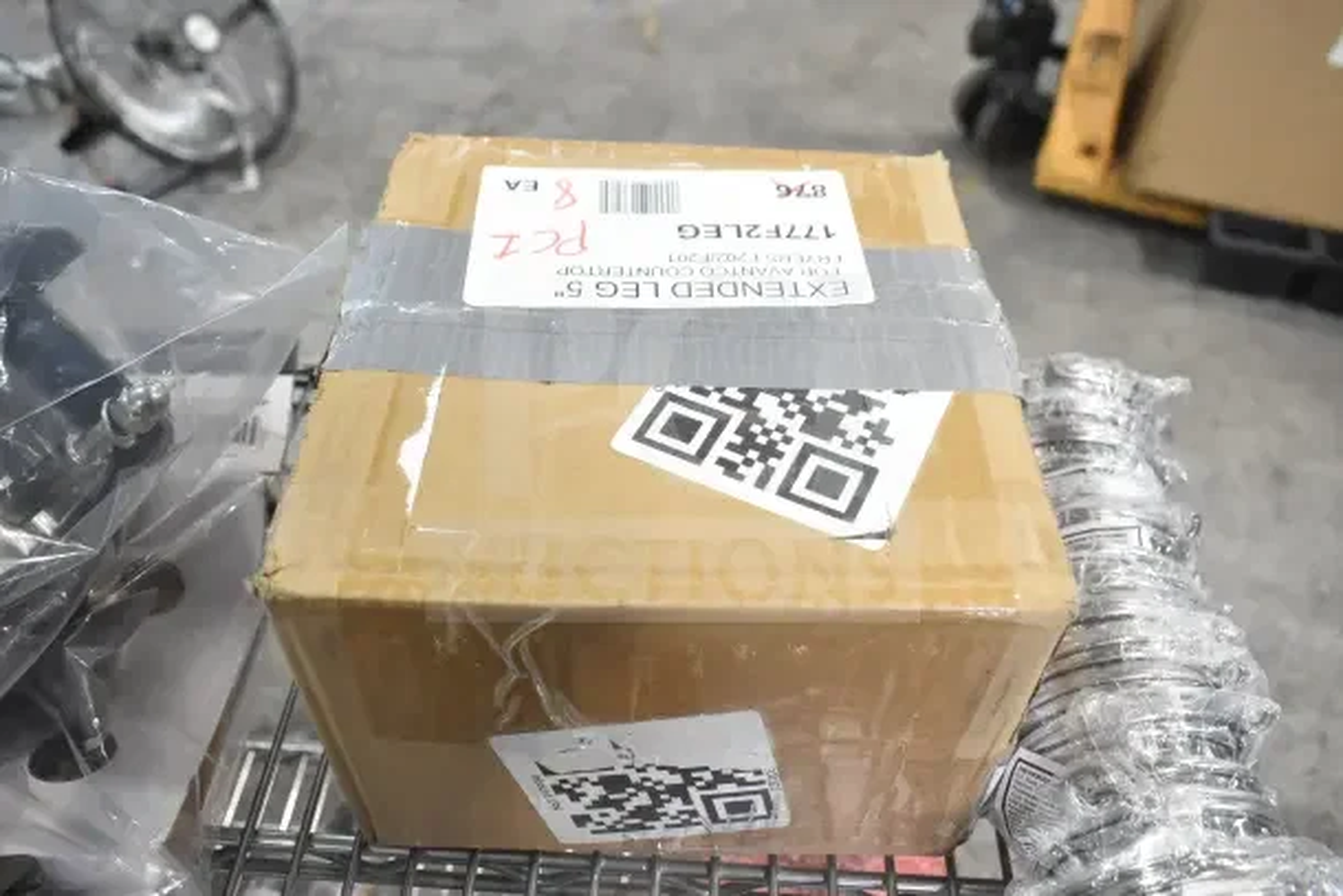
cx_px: 672
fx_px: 1119
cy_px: 448
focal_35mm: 30
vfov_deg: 43.6
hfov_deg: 61.9
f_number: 5.6
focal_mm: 20
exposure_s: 1/125
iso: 1600
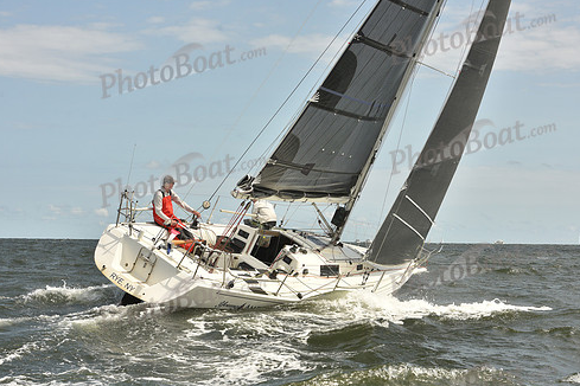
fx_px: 1337
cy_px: 222
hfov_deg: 24.5
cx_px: 329
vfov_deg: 16.4
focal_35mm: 83
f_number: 10
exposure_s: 1/800
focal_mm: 70
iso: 250
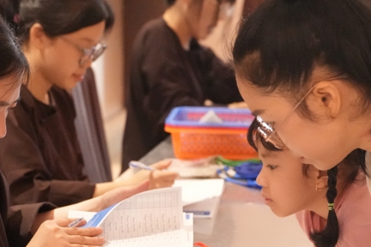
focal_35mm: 115
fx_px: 1185
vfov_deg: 11.9
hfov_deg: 17.8
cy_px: 207
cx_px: 235
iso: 16000
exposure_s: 1/320
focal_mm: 51
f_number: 3.2
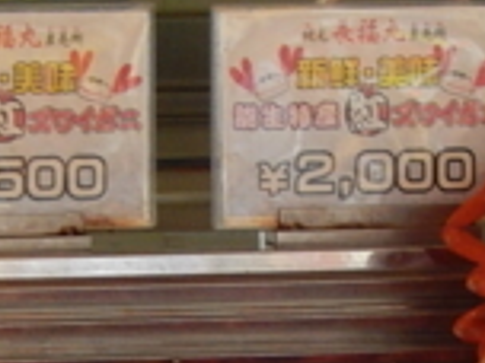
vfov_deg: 2.8
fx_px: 7412
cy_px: 318
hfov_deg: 3.7
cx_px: 268
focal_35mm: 529
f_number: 5.6
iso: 400
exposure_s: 1/100
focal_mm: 24.1
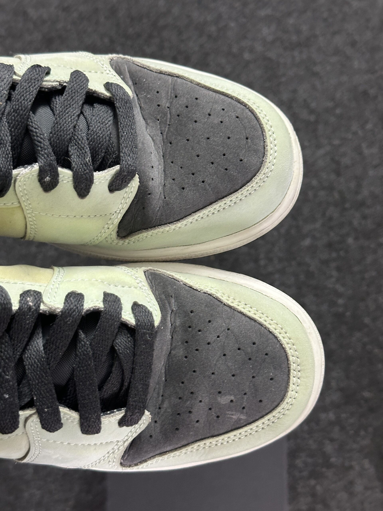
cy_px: 256
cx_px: 192
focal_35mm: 48
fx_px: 708
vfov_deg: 39.7
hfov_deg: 30.3
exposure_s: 1/33
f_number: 1.78
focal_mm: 6.86
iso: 250
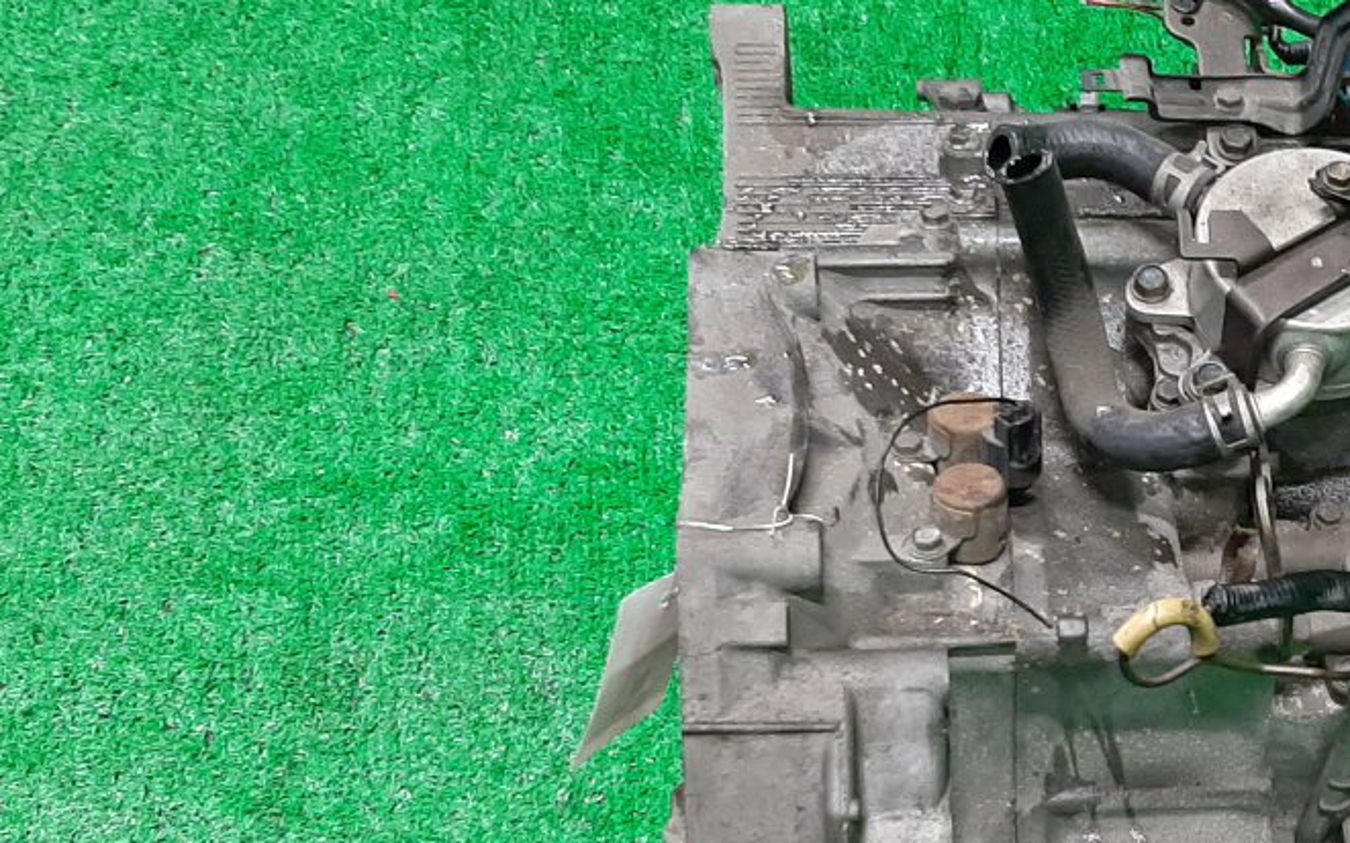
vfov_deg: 21.4
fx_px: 2207
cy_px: 670
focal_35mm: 60
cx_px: 1195
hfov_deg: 32.4
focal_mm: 3.93
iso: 149
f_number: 1.7
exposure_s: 1/50
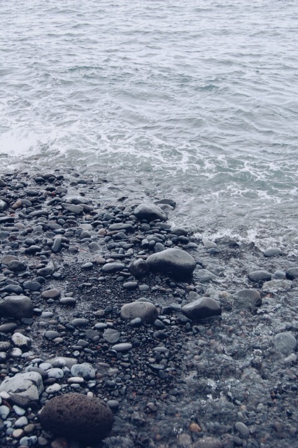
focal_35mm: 46
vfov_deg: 42.4
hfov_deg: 28.9
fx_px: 578
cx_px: 149
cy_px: 224
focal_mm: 31
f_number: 6.3
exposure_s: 1/160
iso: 200
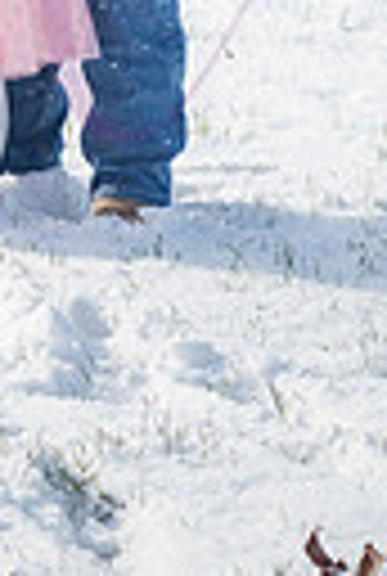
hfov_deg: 3.7
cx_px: -54
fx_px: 5902
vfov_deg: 5.5
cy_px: -369
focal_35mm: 368
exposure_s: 1/1000
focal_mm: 105
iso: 640
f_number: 8
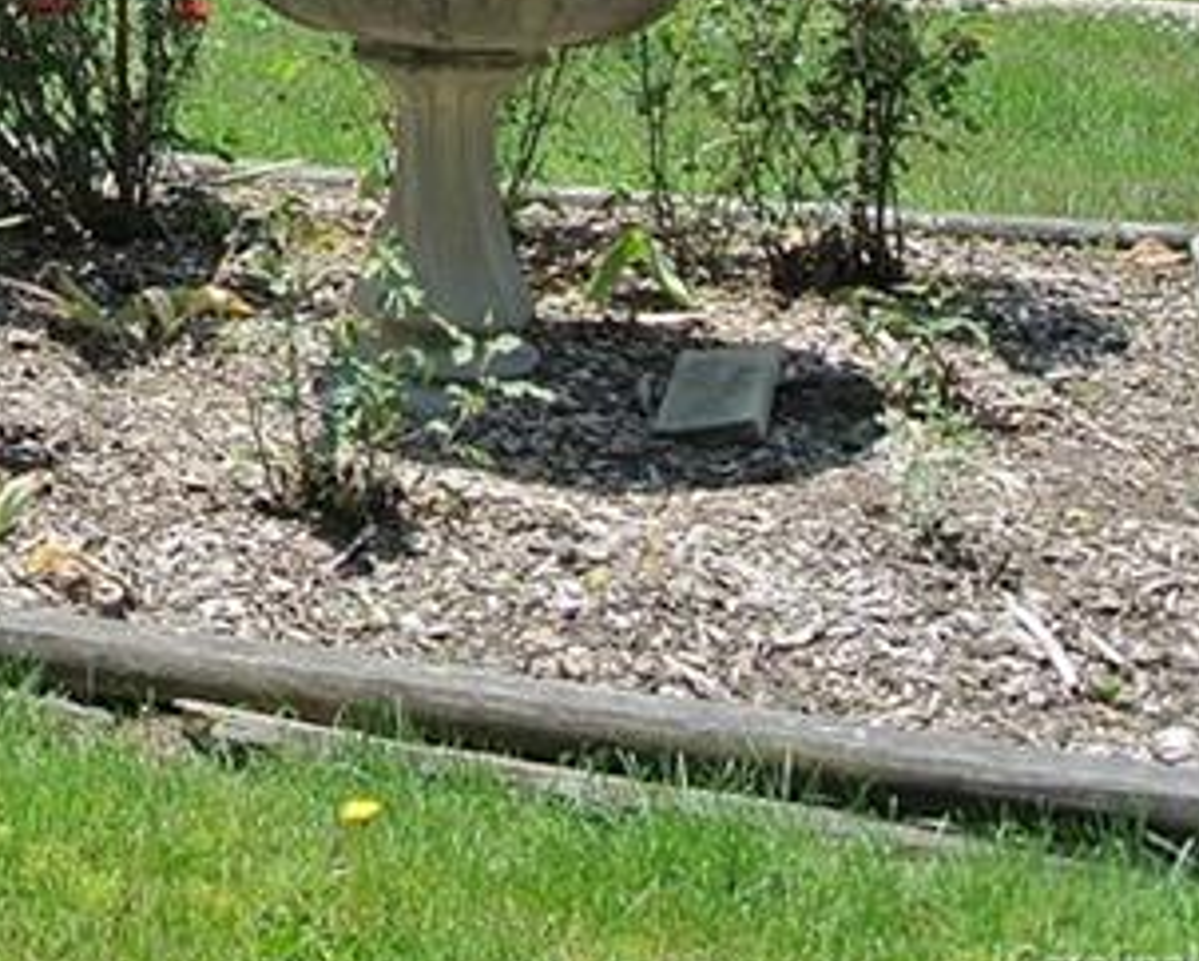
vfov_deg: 16.7
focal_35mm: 86
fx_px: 3054
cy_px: -357
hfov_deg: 19.4
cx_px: -596
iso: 100
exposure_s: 1/400
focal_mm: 10
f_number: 5
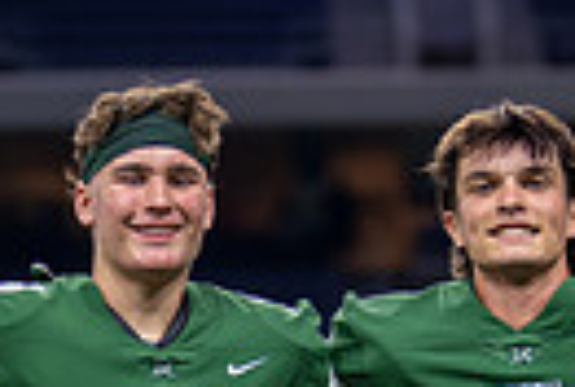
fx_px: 4803
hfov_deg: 6.8
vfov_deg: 4.6
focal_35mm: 300
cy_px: 658
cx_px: 432
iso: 250
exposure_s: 1/400
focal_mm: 50
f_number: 1.2
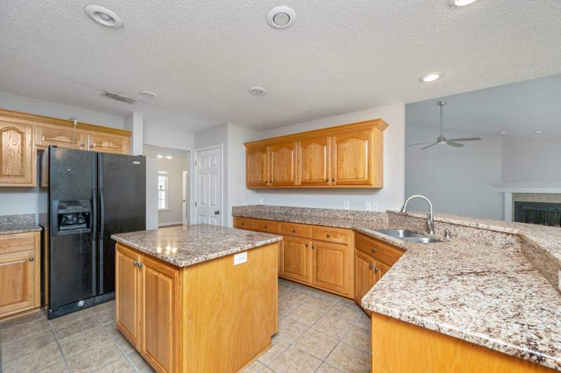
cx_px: 280
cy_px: 186
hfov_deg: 104.3
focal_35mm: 14
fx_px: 218
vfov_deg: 81.1
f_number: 6.3
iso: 500
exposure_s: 1/50
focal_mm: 14
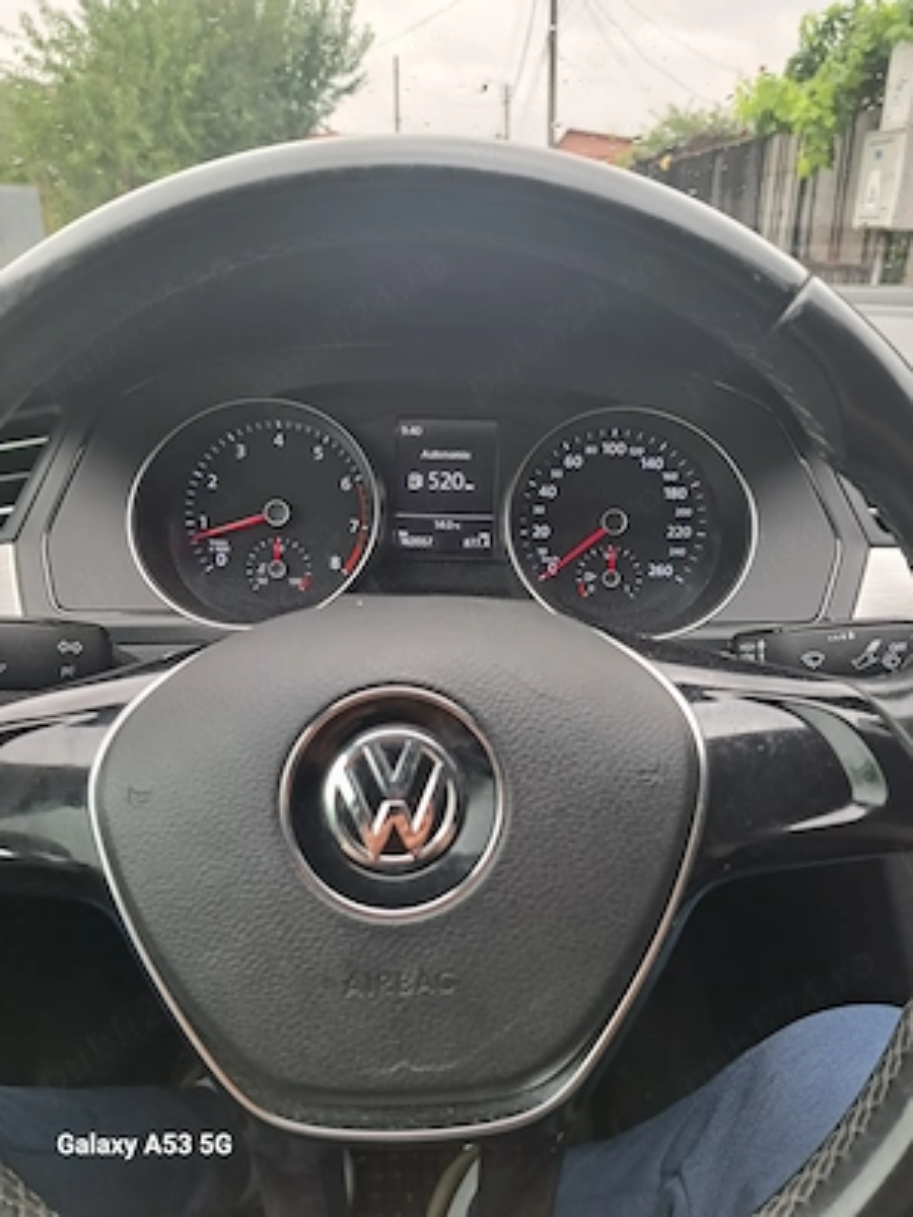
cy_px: 608
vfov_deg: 71.6
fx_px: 844
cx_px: 456
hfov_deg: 56.8
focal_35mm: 24
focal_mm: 5.23
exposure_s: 1/50
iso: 100
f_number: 1.8
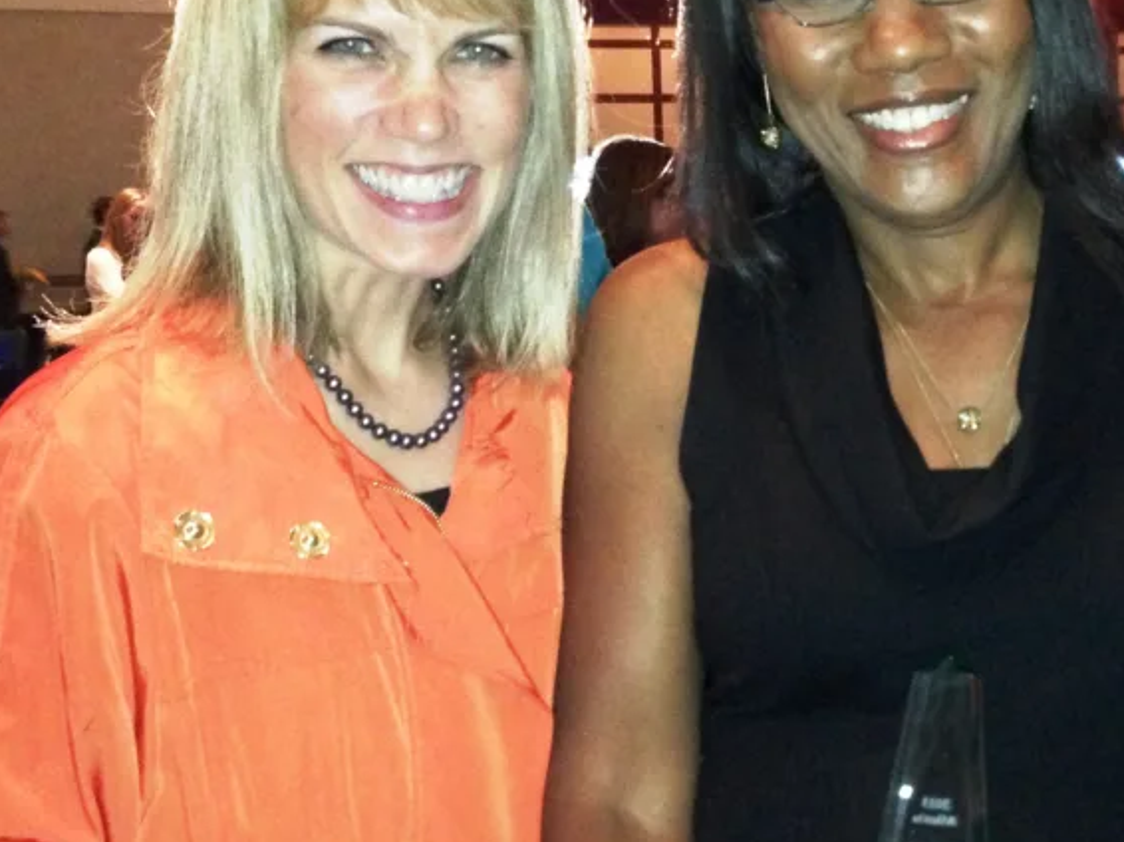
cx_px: 925
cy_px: 413
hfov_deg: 27.2
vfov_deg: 21.0
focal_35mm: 70
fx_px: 2272
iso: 500
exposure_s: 1/16
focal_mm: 4.13
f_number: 2.4
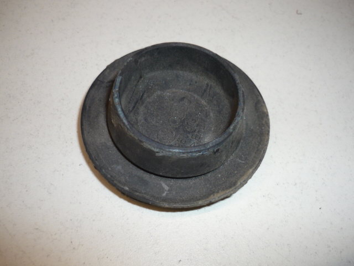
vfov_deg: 42.9
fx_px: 337
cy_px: 133
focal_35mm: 33
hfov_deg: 55.4
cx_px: 177
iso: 100
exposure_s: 1/30
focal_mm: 5.5
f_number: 2.8
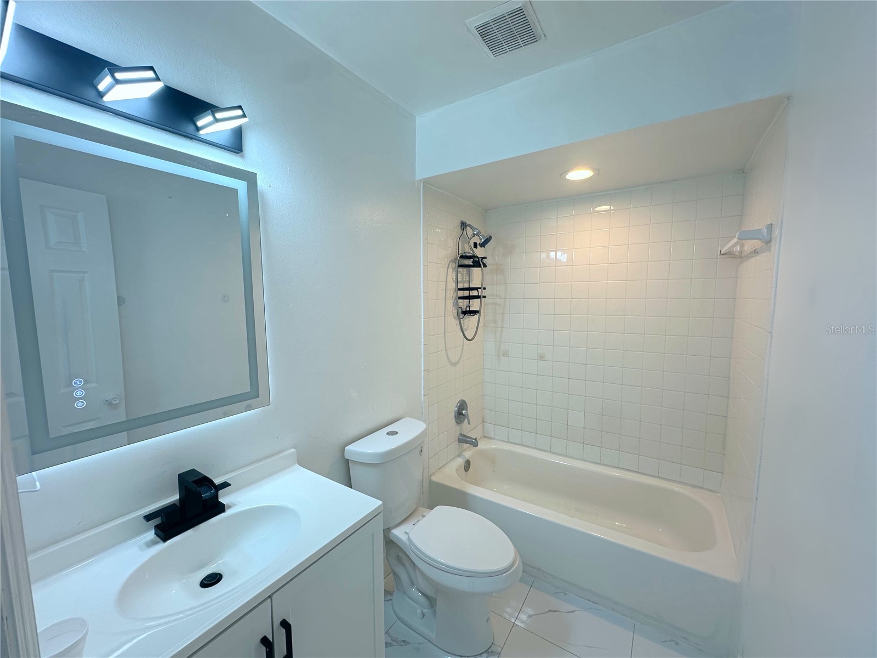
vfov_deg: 85.7
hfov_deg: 102.1
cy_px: 329
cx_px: 438
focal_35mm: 14
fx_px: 355
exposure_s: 1/120
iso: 80
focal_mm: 2.22
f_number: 2.2
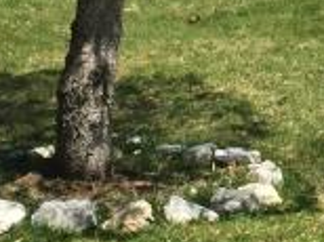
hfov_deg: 9.6
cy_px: -263
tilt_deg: -0.5
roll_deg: -0.5
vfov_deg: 7.3
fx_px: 1804
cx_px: 621
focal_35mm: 193
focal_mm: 4.15
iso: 32
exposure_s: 1/1522
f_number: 2.2
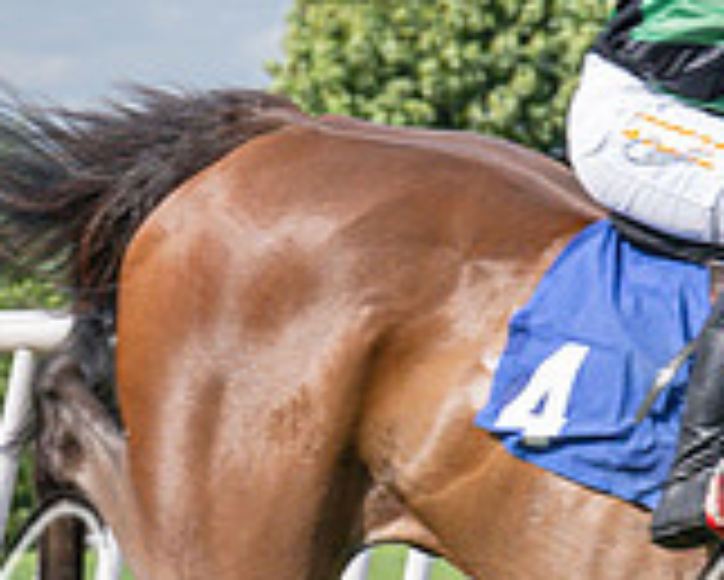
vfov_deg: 2.9
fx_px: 11514
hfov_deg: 3.6
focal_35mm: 537
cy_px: 477
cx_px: 326
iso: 400
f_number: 5
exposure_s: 1/2000
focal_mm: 70
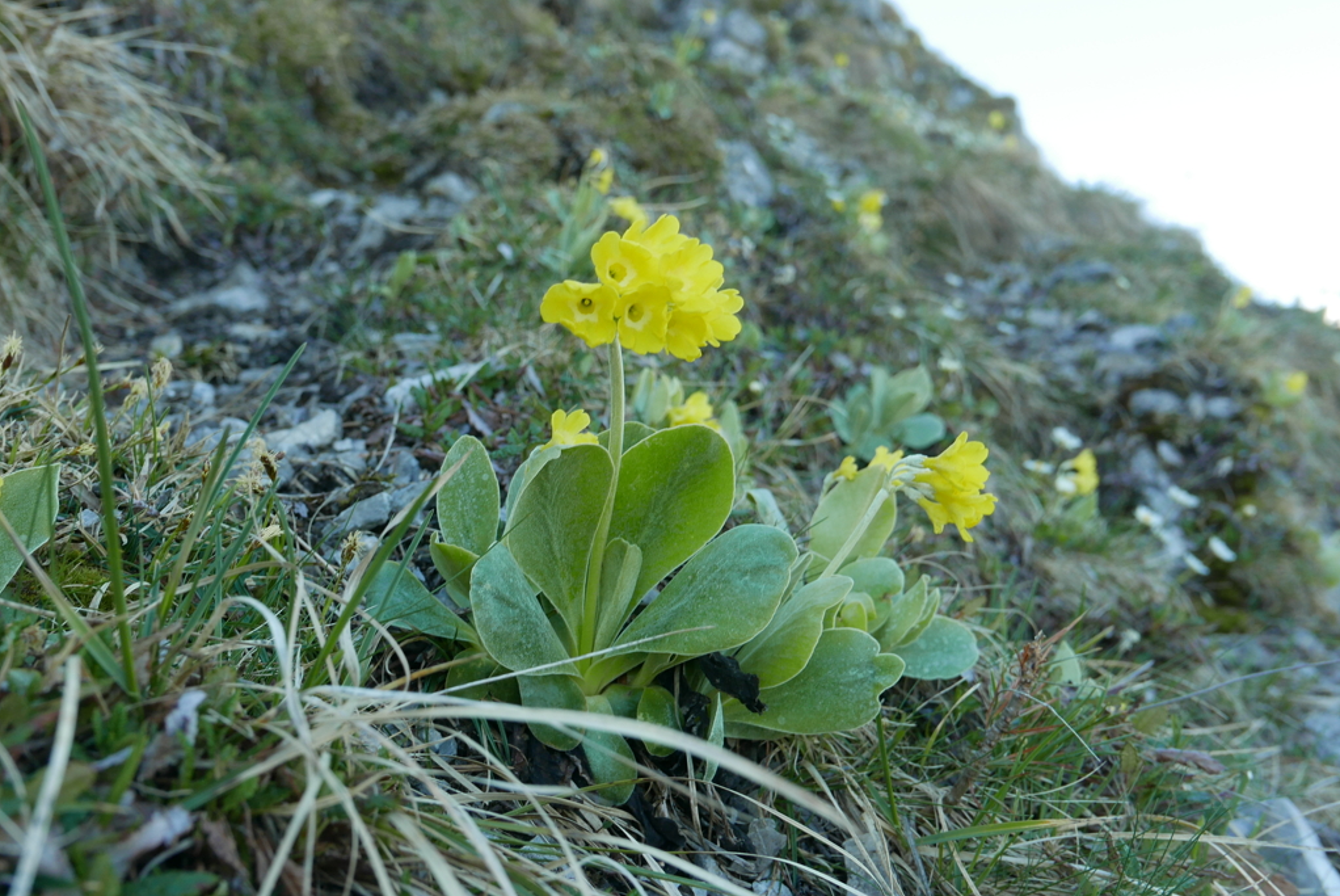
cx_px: 606
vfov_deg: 32.7
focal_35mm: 41
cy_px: 446
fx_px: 1527
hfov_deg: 47.3
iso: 200
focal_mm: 15.9
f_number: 4.5
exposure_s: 1/125
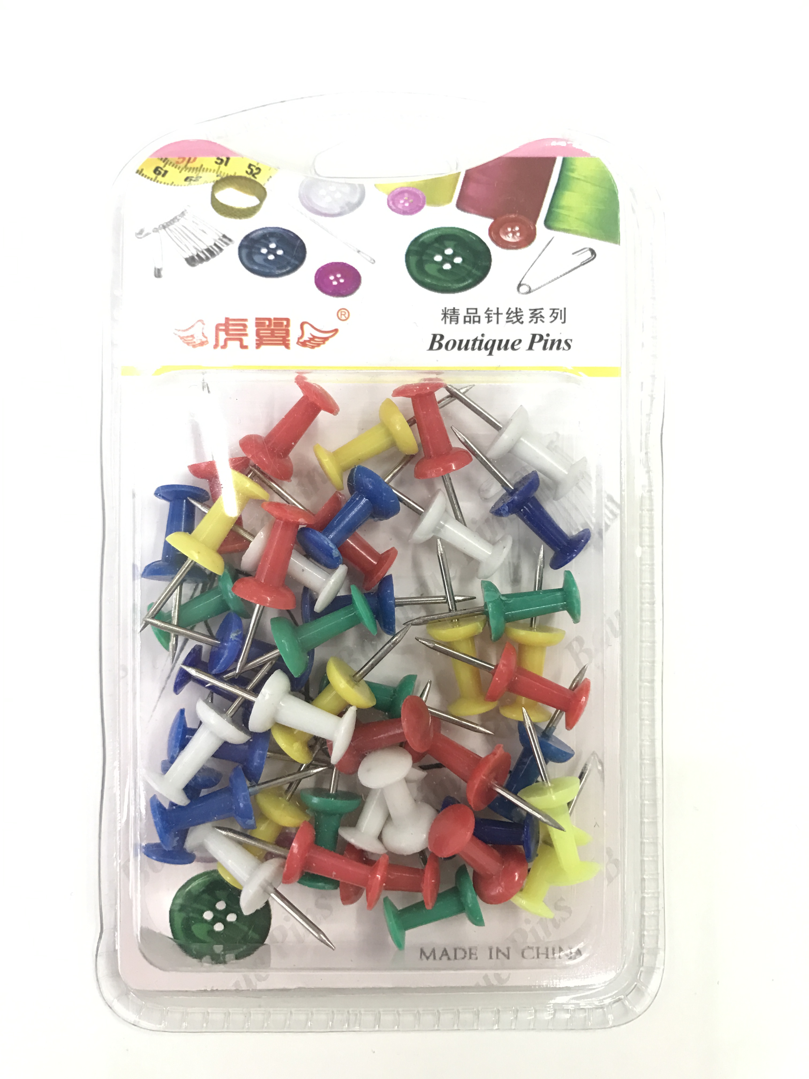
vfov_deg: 63.4
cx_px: 404
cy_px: 540
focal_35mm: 28
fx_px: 873
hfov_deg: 49.7
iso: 40
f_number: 1.8
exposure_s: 1/25
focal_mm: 3.99
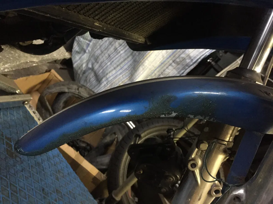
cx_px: 136
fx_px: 229
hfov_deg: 61.7
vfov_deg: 48.2
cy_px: 102
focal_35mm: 29
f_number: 2.2
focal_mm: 4.15
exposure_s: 1/17
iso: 320
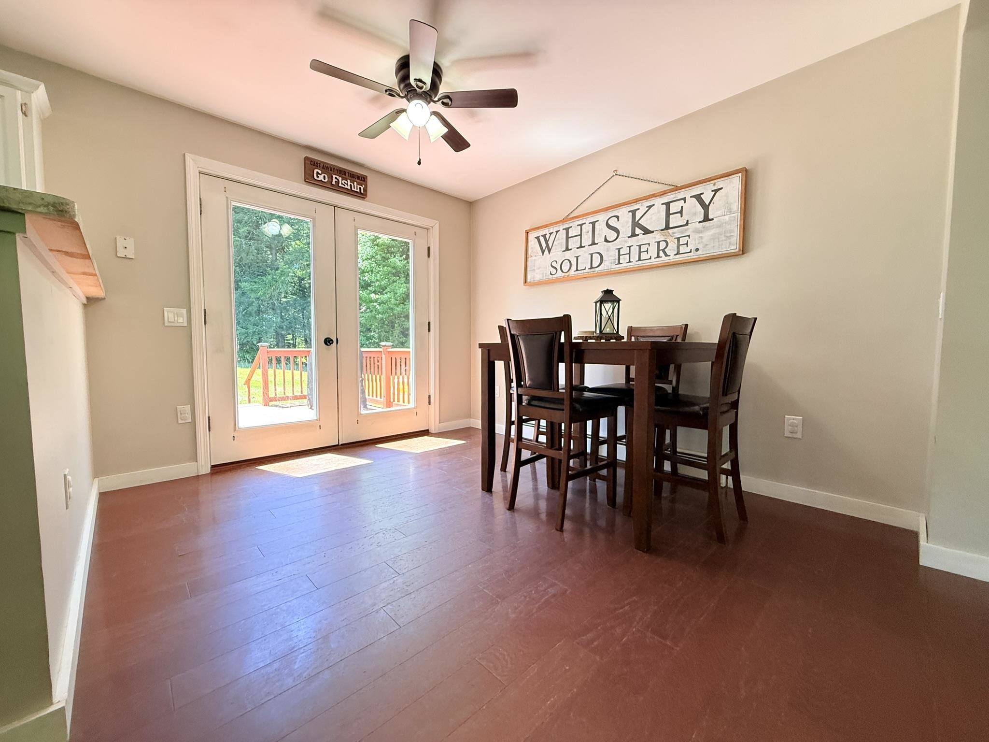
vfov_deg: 85.7
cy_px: 371
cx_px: 494
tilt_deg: -3.3
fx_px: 400
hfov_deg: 102.1
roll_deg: -0.4
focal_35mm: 14
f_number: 2.2
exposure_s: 1/120
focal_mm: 2.22
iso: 320
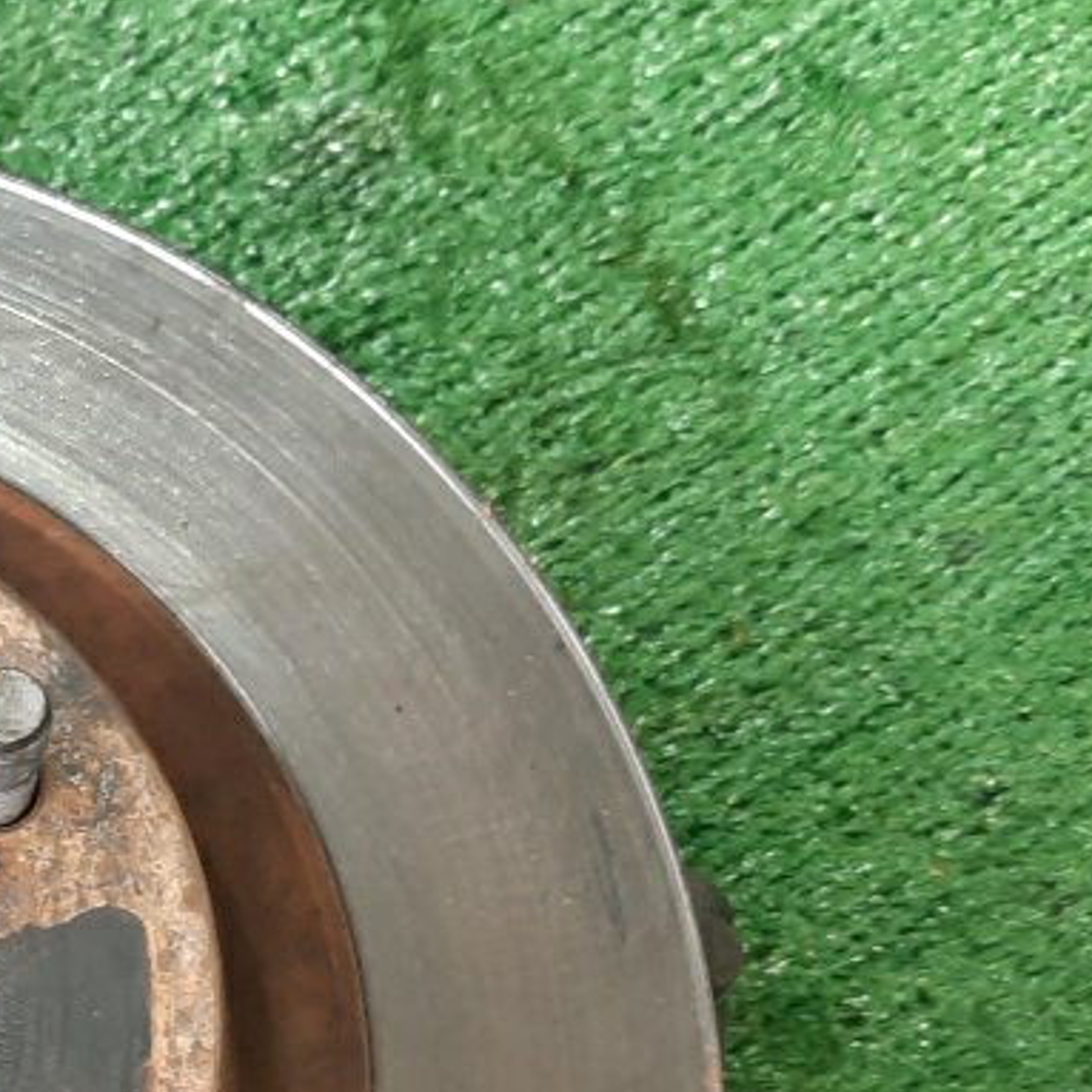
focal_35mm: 83
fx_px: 2962
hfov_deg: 19.0
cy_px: 1055
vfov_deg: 20.3
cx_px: -405
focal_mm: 4.6
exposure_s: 1/50
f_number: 2
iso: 190
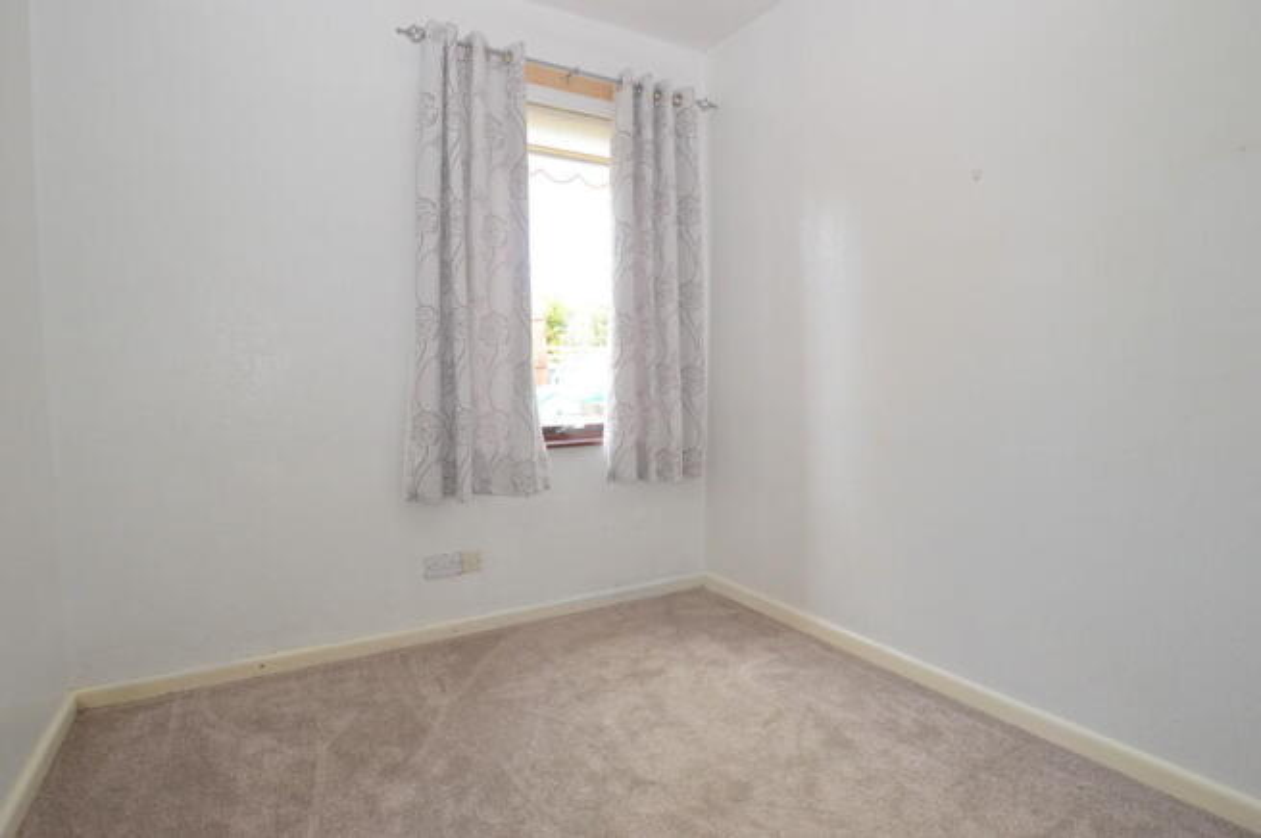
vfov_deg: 67.3
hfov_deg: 90.1
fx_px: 630
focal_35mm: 18
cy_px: 419
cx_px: 630
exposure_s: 1/80
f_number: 4.5
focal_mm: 12
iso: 400
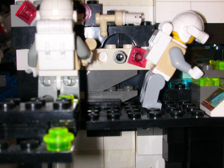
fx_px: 375
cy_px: 84
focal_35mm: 58
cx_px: 112
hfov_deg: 33.2
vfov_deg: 25.2
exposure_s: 1/59.9
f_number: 5.6
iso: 100
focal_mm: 8.9
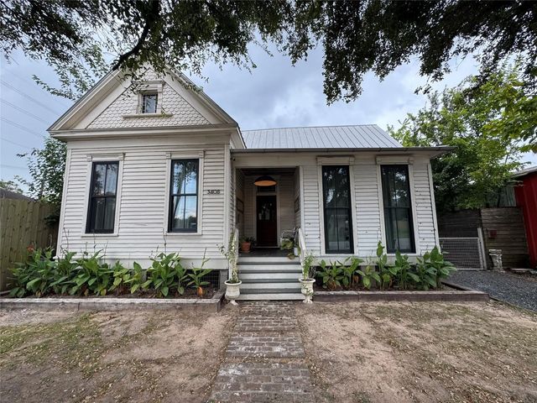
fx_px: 217
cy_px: 202
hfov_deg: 102.1
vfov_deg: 85.7
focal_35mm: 14
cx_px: 268
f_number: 2.2
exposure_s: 1/99
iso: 40
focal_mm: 2.22
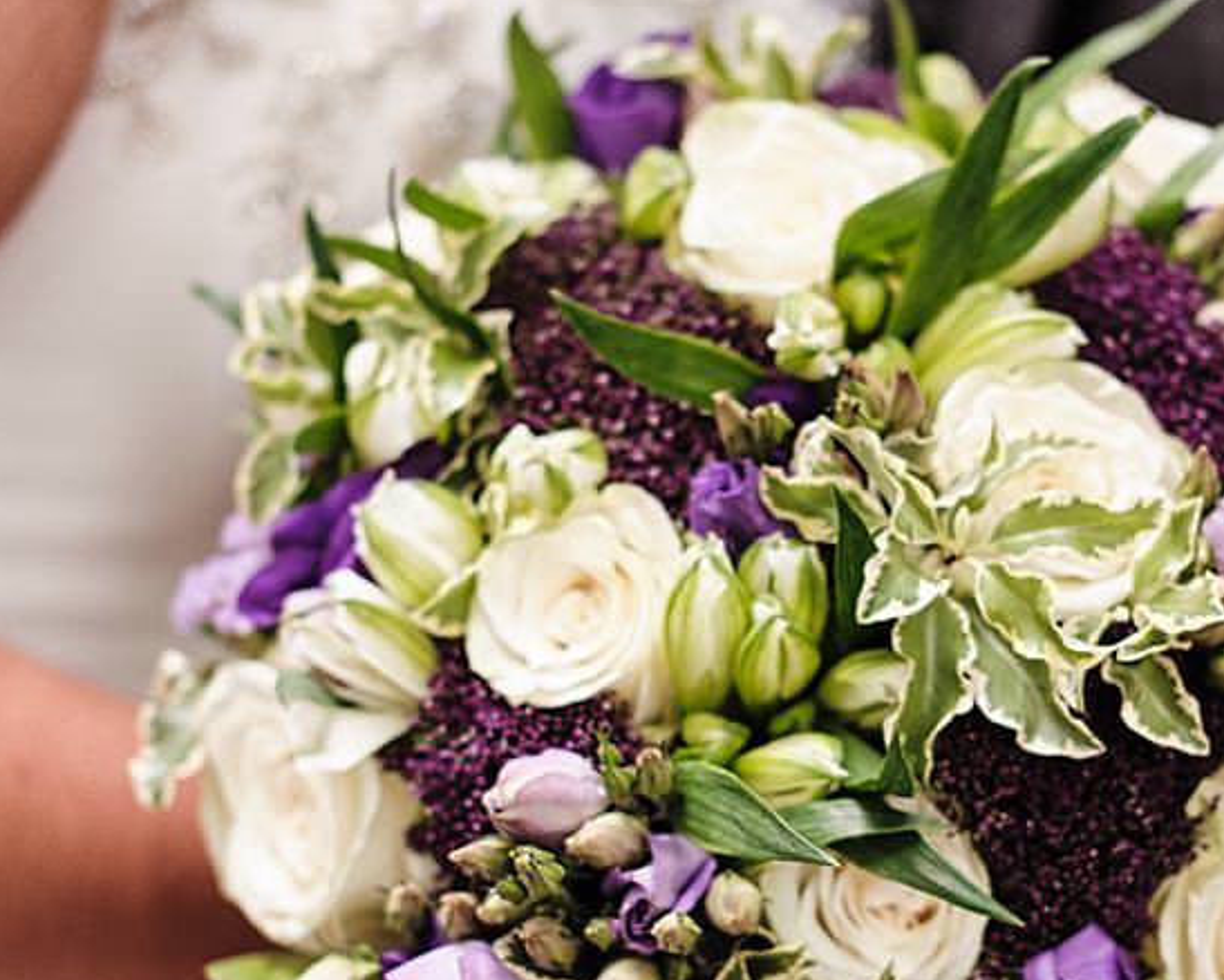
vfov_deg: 16.9
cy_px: 629
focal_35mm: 91
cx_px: 857
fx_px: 3298
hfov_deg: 20.9
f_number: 2.2
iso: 1000
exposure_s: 1/800
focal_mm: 35
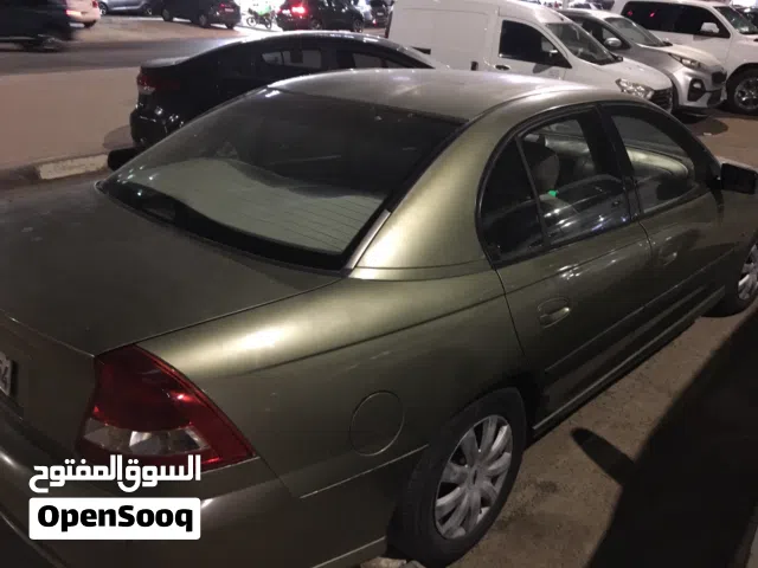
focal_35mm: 29
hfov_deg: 61.7
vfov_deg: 48.2
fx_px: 635
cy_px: 284
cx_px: 379
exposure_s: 1/17
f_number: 2.2
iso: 400
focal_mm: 4.15
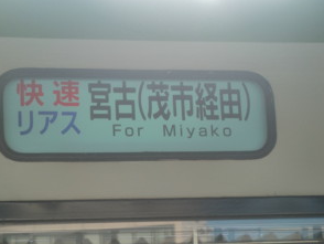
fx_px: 871
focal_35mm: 93
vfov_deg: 15.9
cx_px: 138
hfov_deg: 21.1
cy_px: 142
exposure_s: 1/125
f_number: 4.7
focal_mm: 13.02
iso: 64
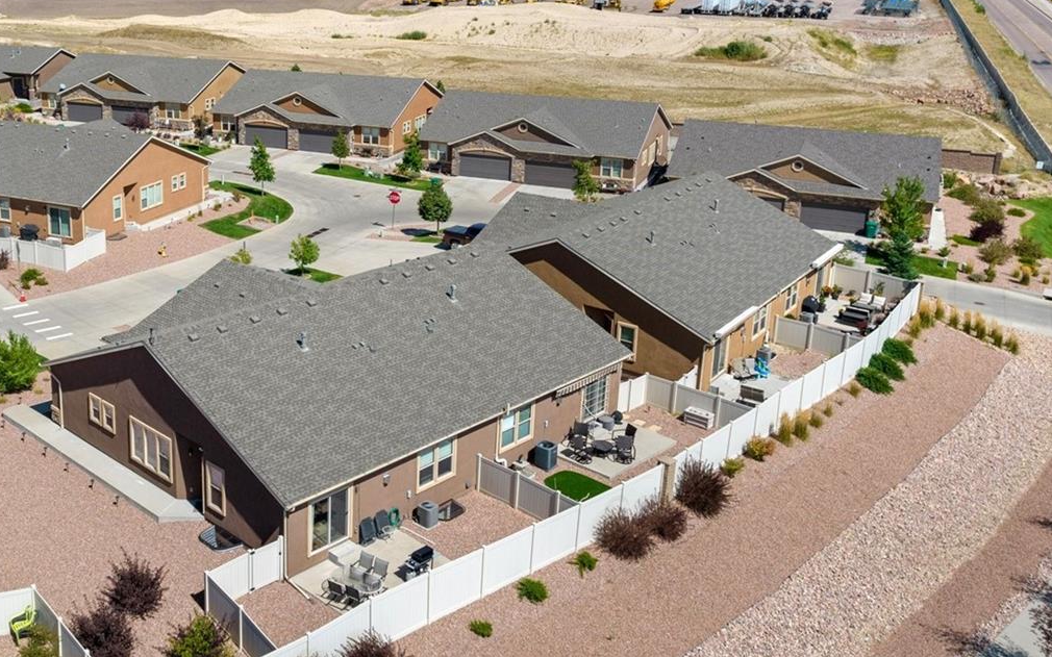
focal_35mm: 36
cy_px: 237
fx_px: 1032
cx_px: 282
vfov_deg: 35.1
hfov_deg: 52.0
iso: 100
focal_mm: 8.38
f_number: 2.8
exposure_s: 1/2000
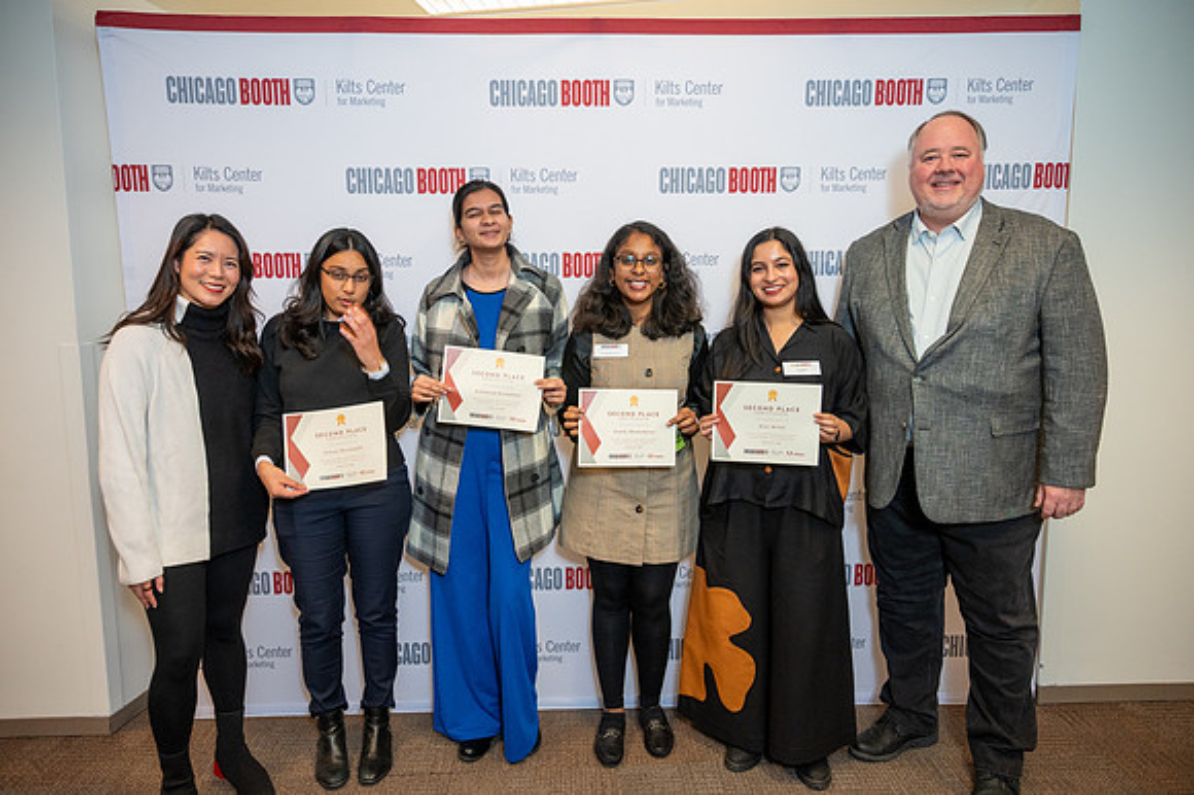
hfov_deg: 73.8
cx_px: 597
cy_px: 398
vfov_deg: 53.1
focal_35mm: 24
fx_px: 796
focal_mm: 24
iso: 1600
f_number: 4
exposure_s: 1/100
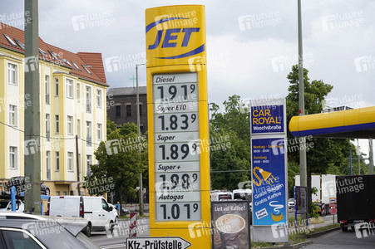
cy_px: 124
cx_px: 188
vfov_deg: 15.0
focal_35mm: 91
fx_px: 947
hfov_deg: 22.4
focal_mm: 91
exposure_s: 1/400
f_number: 8
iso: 320
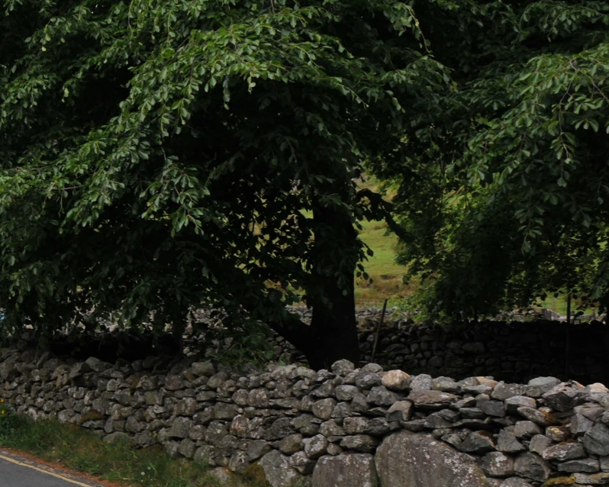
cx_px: -179
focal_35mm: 74
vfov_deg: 20.6
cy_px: 307
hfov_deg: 22.9
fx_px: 1333
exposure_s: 1/200
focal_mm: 20
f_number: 7.1
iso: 400
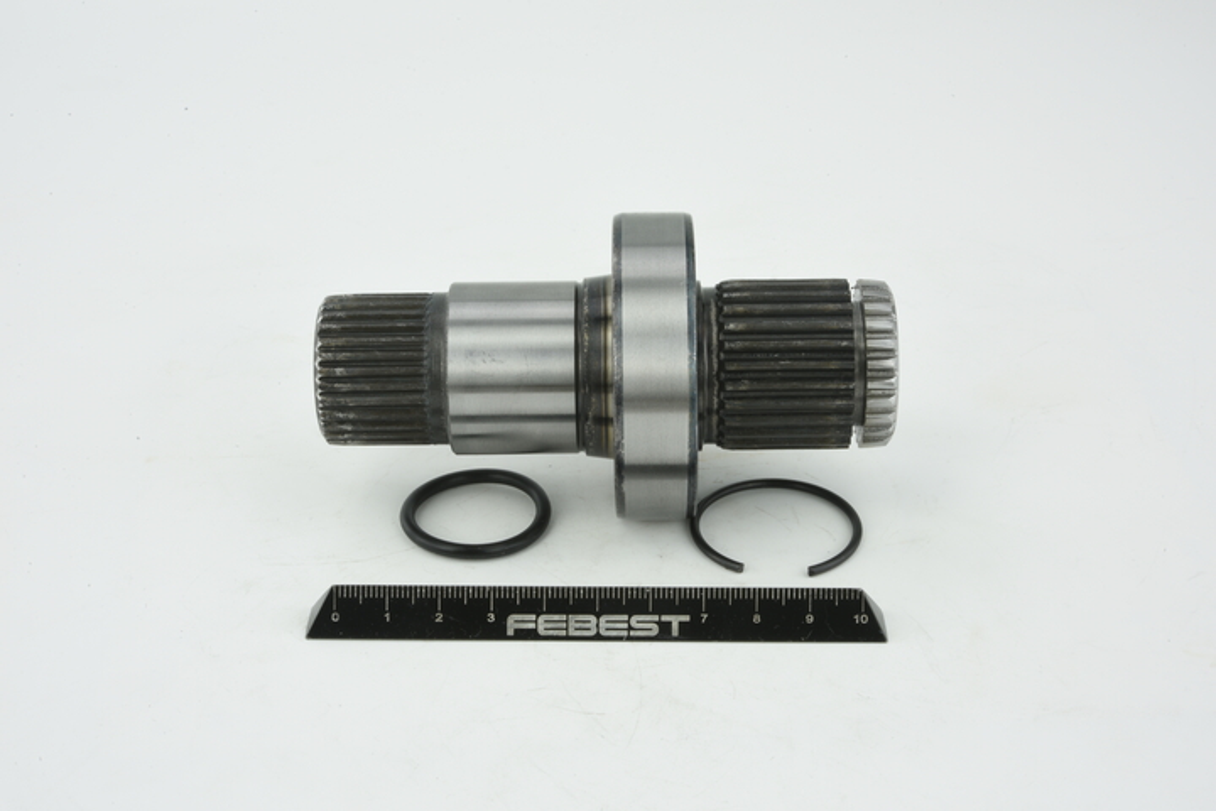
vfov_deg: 22.6
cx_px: 608
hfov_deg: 33.4
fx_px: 2027
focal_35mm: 60
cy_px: 406
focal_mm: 60
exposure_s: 1/3
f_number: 32
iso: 64
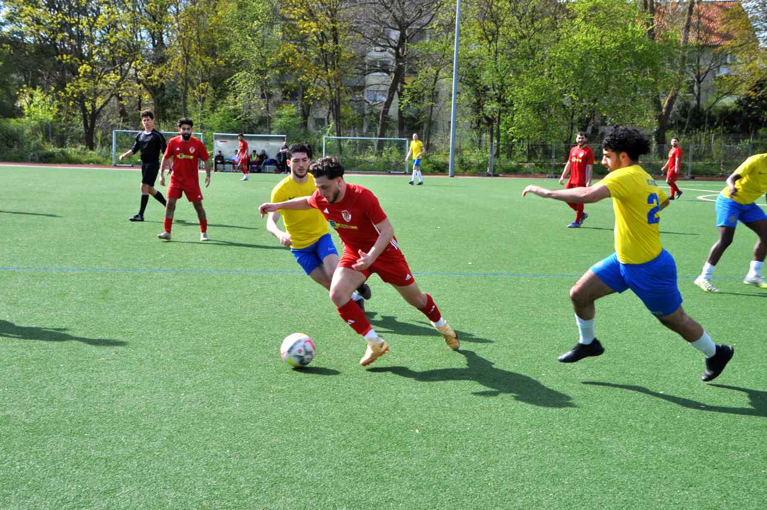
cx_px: 384
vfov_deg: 23.7
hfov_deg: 35.1
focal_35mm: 57
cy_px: 255
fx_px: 1213
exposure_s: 1/320
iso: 200
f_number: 9
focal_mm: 38
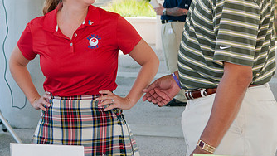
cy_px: 60
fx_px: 889
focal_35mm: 121
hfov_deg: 17.6
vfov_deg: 10.0
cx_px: 82
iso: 200
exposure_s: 1/60
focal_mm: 38
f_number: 5
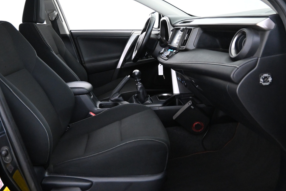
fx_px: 246
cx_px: 131
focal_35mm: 31
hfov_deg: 60.2
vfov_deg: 42.0
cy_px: 72
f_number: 3.5
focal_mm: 16
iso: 5000
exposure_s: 1/25
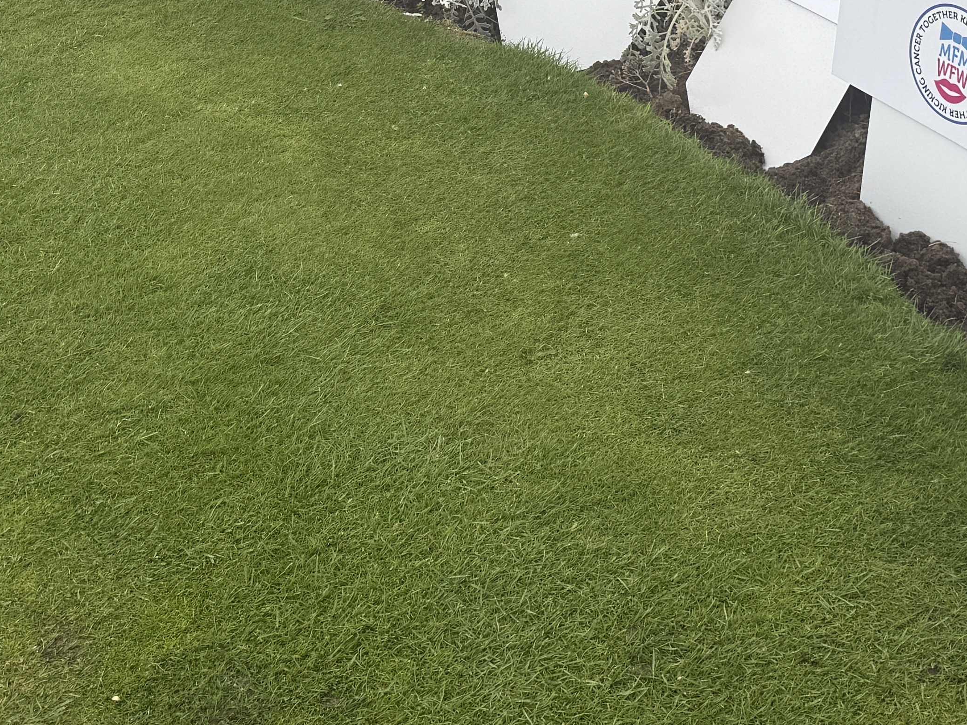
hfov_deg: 29.3
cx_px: 559
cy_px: -11
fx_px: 1844
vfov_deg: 21.4
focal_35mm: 66
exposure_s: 1/649
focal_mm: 6.76
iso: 80
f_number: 1.78
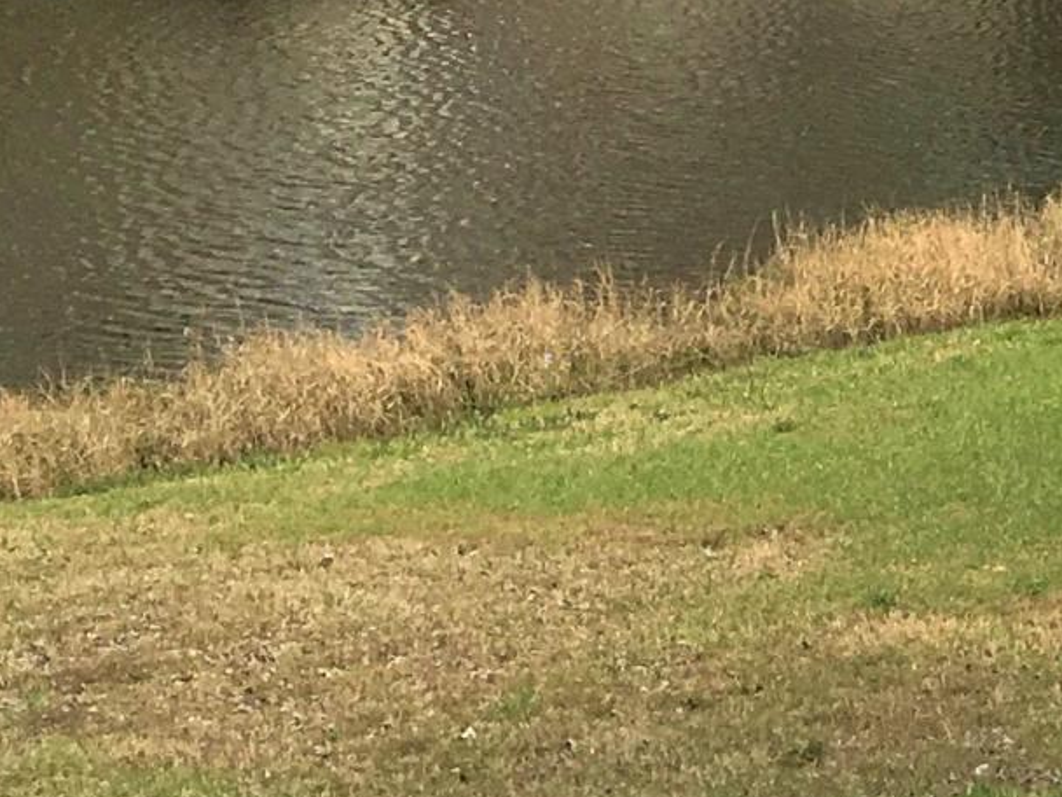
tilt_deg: -4.3
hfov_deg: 11.9
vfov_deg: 10.1
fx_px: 4387
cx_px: 2327
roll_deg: +0.1
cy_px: -315
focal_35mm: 143
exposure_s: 1/1748
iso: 25
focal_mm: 4.15
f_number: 2.2
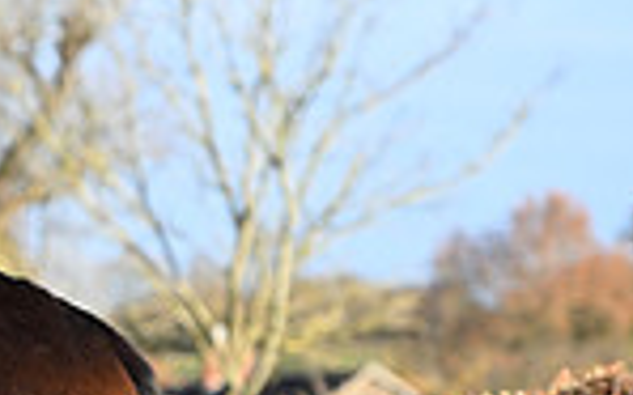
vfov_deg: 2.8
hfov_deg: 4.5
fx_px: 7950
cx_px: -518
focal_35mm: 461
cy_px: 601
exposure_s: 1/1000
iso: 320
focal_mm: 116
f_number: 4
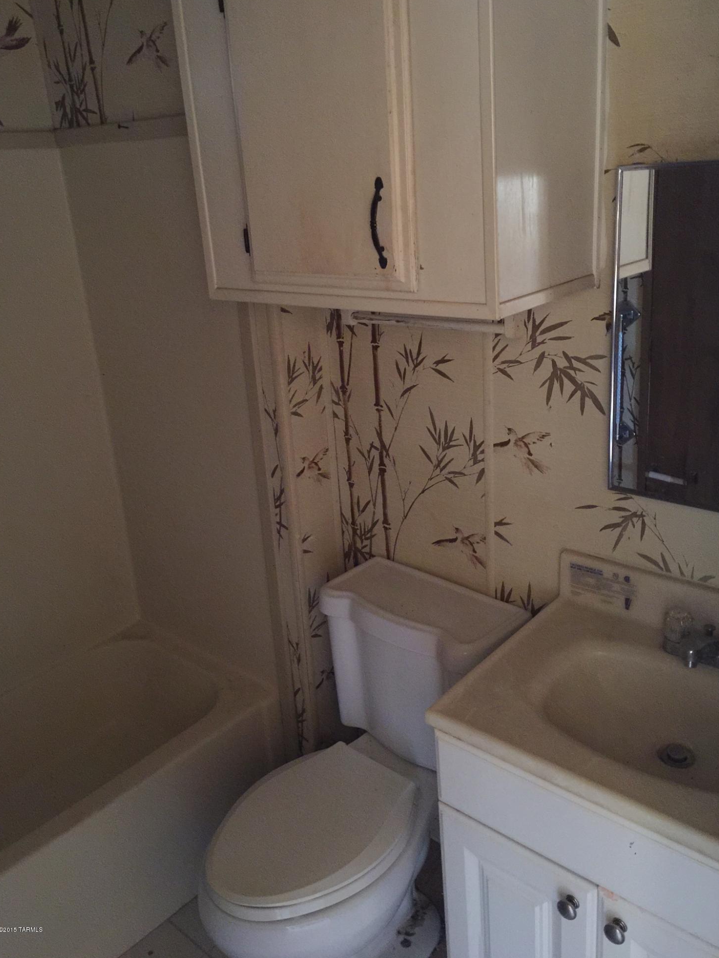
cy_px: 465
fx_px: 831
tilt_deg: -18.0
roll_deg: +3.5
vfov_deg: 60.0
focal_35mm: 30
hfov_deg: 46.8
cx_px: 367
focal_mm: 4.15
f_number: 2.2
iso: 125
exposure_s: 1/4
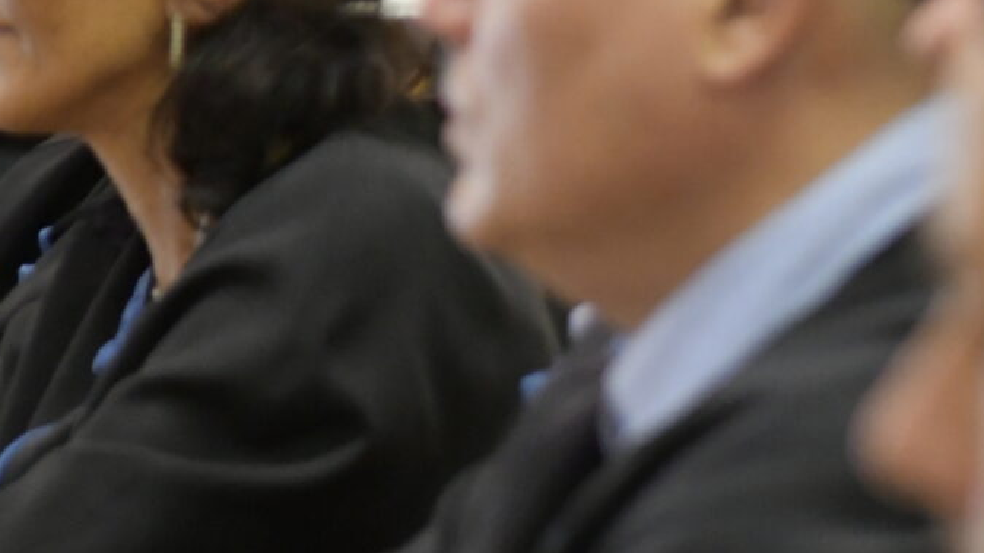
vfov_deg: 2.3
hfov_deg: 4.2
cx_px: 654
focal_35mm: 519
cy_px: 239
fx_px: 13541
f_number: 4.8
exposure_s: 1/60
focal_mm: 116
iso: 4000
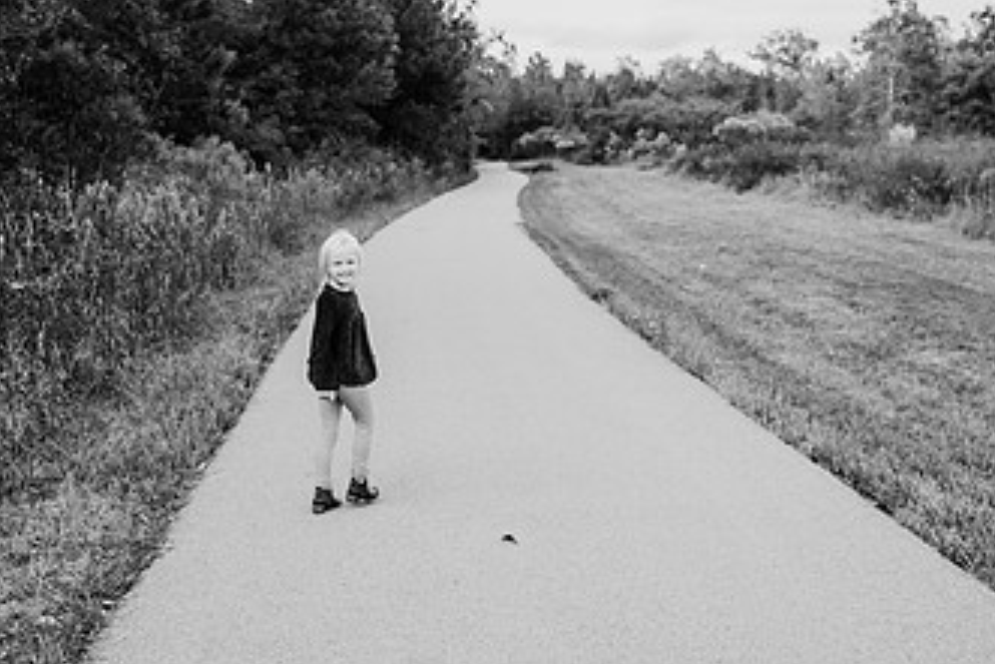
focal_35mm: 42
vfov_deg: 31.7
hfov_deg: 46.4
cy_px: 239
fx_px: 1161
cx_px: 472
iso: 200
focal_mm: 24
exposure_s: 1/800
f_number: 2.5
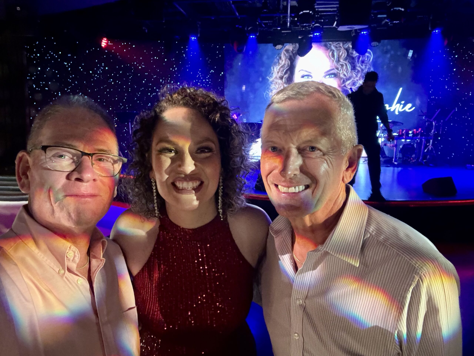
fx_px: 315
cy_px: 178
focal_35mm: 23
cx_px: 237
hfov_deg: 73.9
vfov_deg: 58.9
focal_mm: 2.69
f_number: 1.9
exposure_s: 1/15
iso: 800
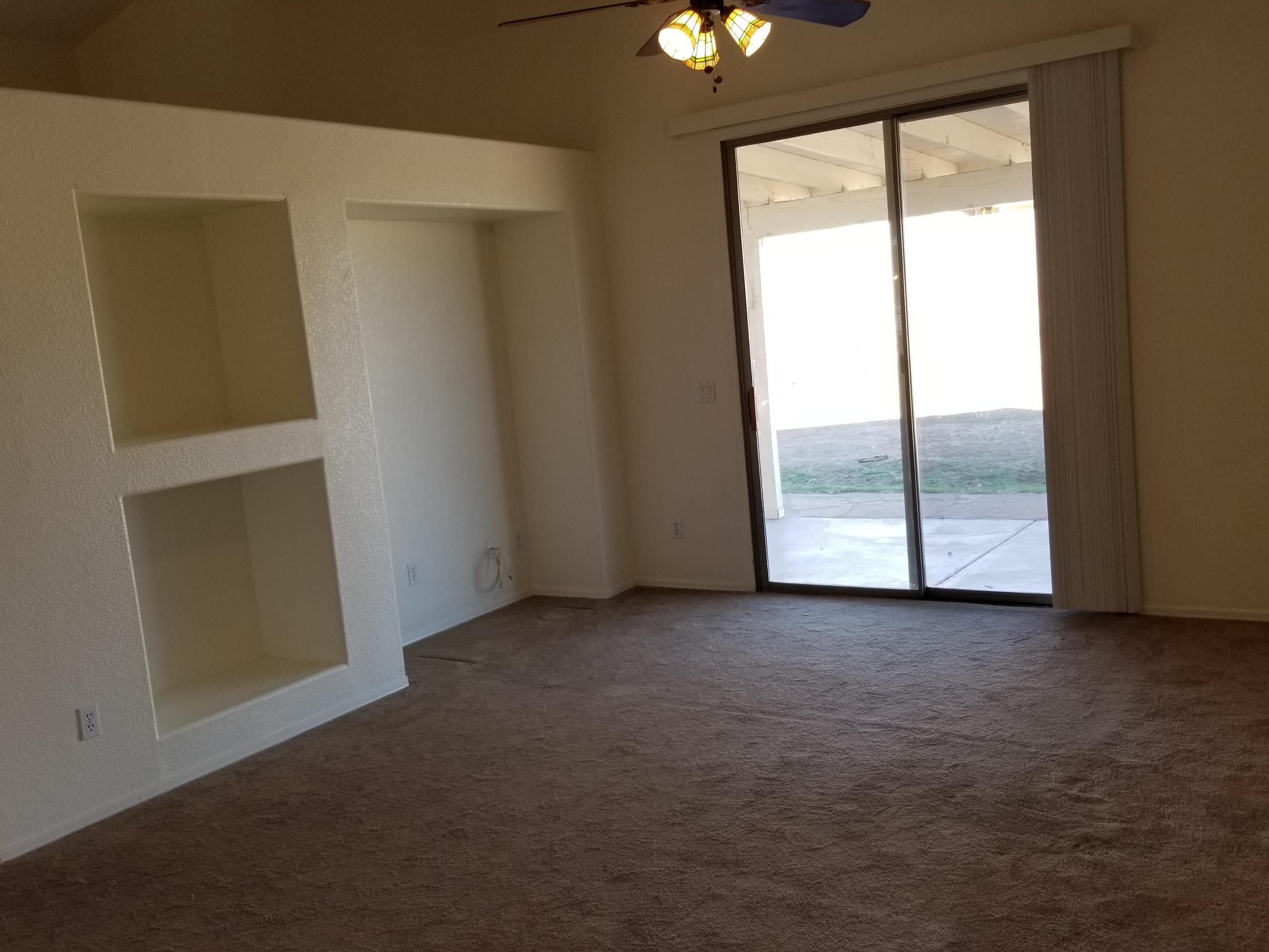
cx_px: 655
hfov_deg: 58.3
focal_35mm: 31
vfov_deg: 45.4
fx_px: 1136
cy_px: 500
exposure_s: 1/120
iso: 64
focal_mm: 4.3
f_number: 1.7
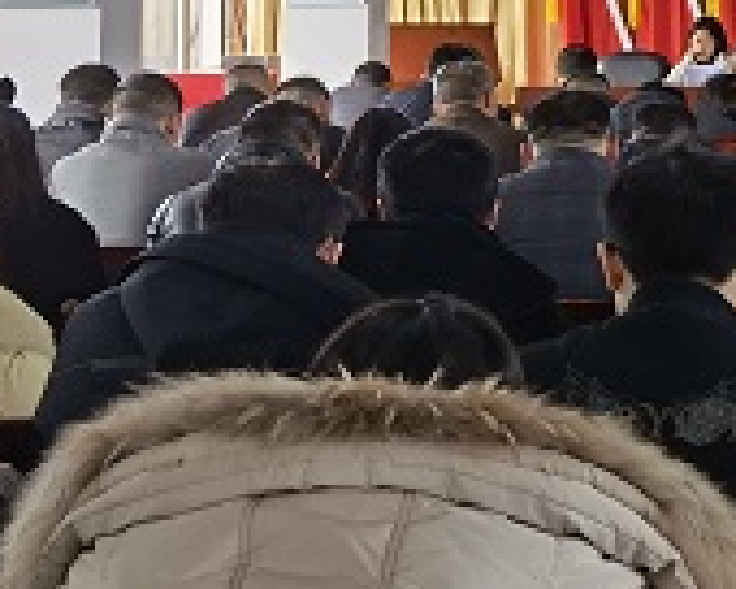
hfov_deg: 16.7
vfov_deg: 14.0
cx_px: 1030
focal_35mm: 107
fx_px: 2331
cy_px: -78
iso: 50
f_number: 1.9
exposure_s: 1/124
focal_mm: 6.67
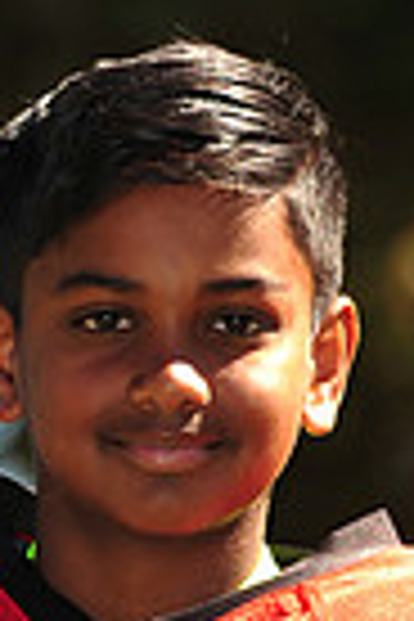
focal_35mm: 754
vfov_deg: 2.7
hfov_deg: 1.8
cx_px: -54
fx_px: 13005
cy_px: 1107
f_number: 5
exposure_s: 1/250
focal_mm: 180
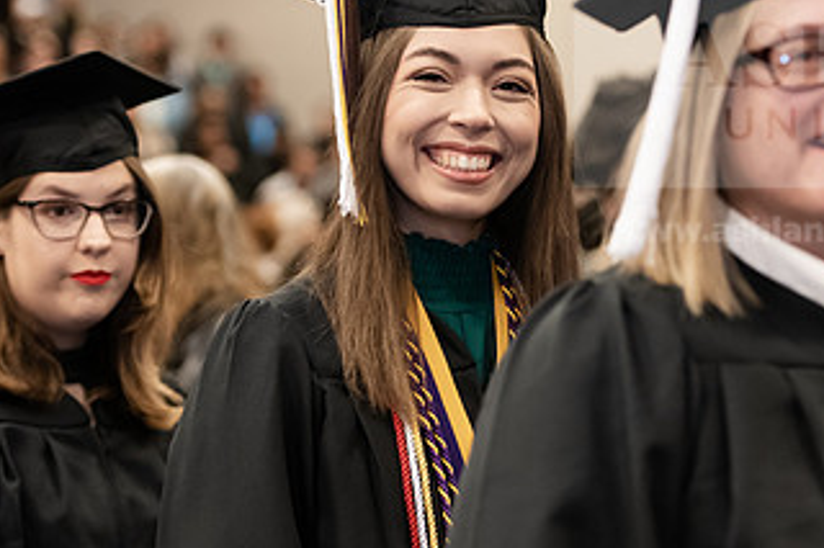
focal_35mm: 156
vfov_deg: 8.8
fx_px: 3569
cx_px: 497
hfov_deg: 13.2
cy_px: 284
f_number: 3.2
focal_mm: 86
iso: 2000
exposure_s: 1/200
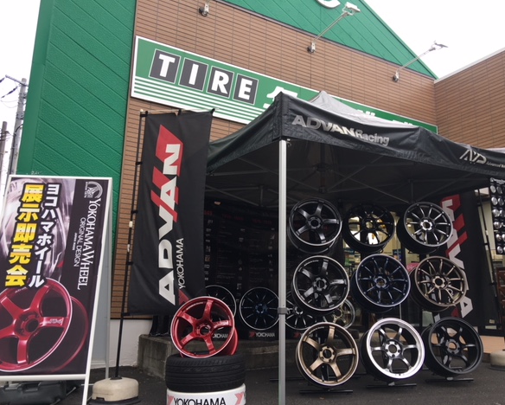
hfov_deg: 57.1
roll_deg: -1.7
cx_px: 256
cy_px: 206
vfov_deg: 47.2
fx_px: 464
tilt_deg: +13.5
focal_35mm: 31
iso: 25
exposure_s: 1/148
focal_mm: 4.15
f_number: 2.2
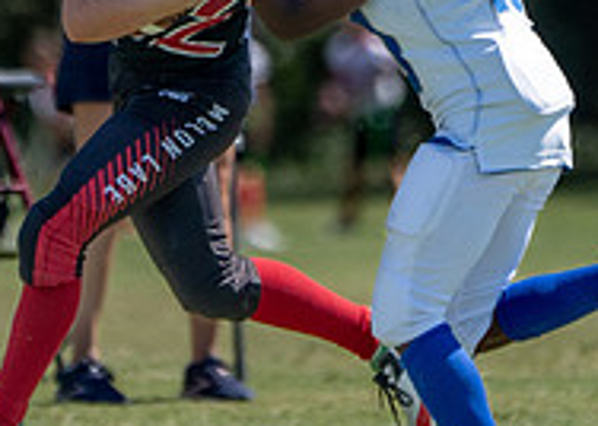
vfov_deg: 0.7
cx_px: 356
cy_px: -116
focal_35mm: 1947
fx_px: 33043
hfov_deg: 1.0
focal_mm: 400
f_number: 5.6
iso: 250
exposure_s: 1/1250
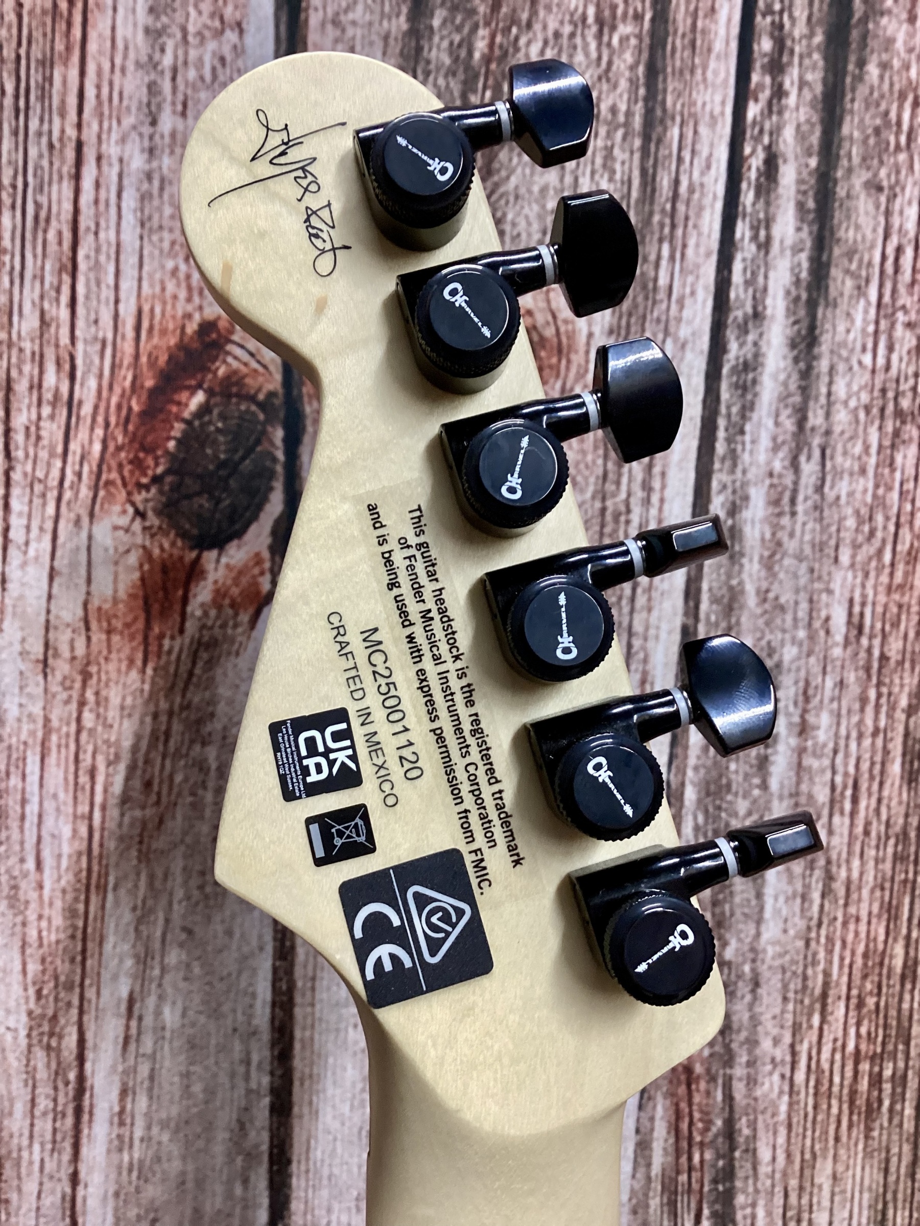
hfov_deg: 45.5
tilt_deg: -13.3
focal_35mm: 31
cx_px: 460
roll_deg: -2.0
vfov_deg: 58.3
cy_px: 613
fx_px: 1098
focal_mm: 3.3
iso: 250
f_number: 2.4
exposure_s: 1/60
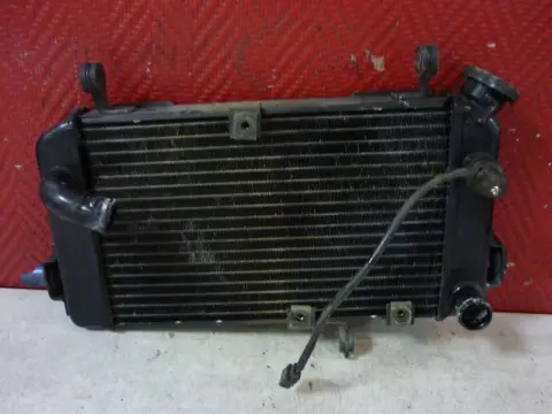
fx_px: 526
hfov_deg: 55.4
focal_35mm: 33
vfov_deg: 42.9
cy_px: 207
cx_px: 276
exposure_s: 1/8
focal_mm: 5.5
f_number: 2.8
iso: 400
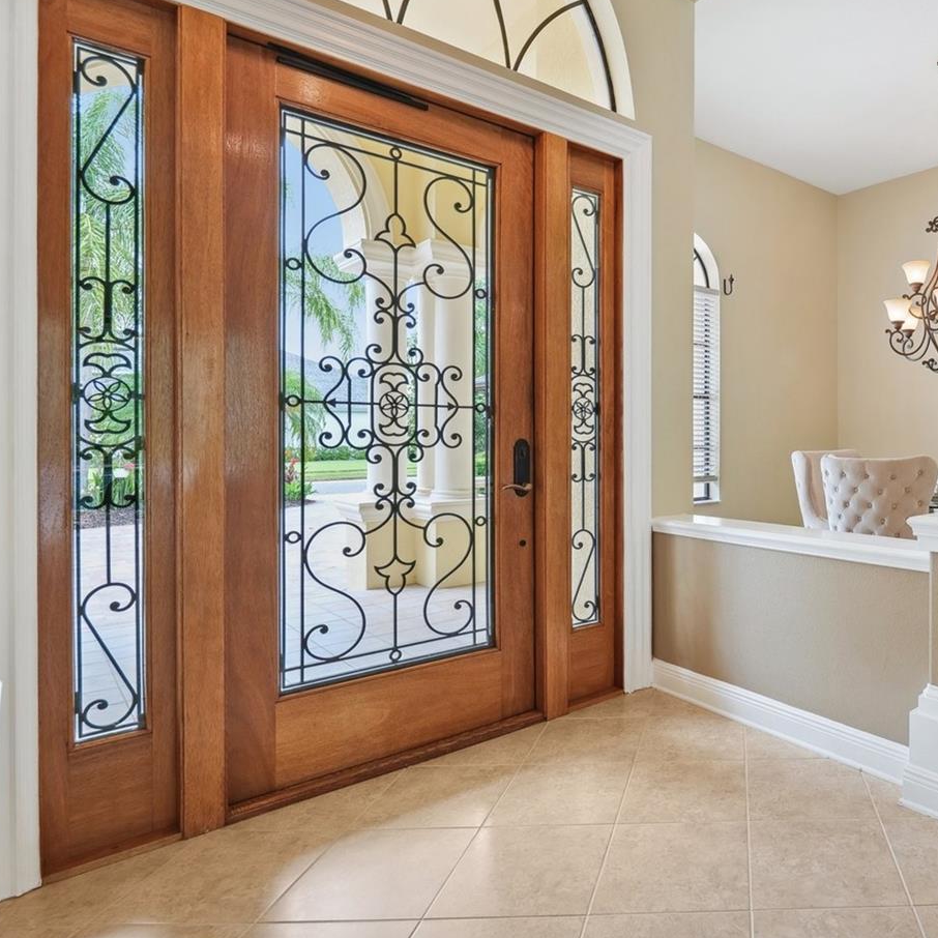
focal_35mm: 21
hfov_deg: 65.0
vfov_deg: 72.1
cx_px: 763
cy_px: 439
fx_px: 644
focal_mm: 14
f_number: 5.6
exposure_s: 1/60
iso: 400
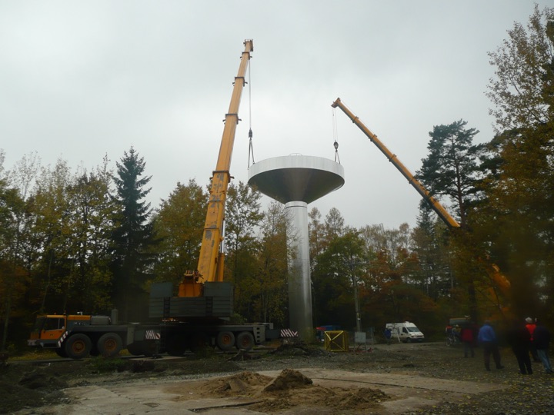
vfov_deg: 46.8
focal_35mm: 30
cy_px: 208
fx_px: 480
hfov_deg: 60.0
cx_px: 277
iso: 100
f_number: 3.4
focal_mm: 4.9
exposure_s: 1/160
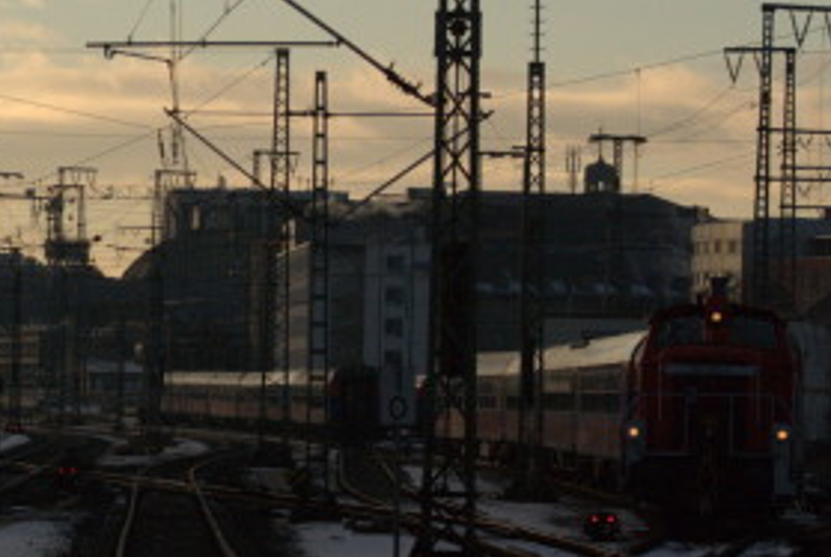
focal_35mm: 301
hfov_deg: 6.8
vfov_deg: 4.6
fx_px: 6959
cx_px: 30
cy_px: 217
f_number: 5
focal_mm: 70
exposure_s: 1/4000
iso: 640
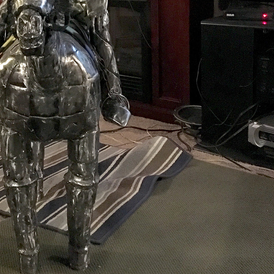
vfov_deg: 30.2
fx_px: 493
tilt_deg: -11.0
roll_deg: +3.5
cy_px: 48
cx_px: 64
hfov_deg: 30.5
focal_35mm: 55
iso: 1000
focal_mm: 4.15
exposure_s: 1/15
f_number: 2.2
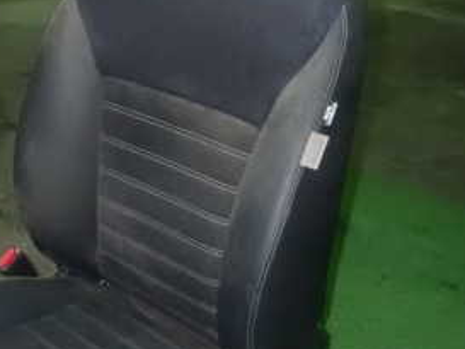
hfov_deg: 33.6
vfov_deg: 26.1
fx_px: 739
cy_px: 279
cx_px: 75
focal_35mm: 55
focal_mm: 4.5
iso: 1600
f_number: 5.6
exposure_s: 1/30
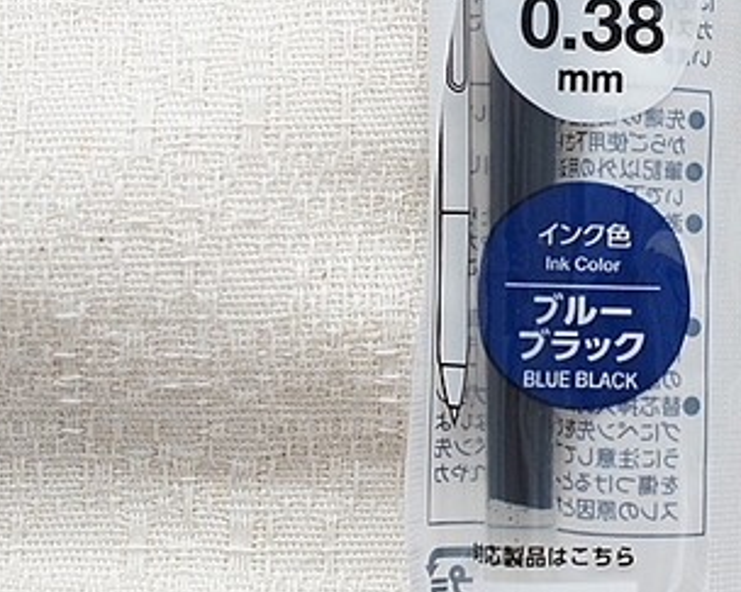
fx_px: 2434
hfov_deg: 17.1
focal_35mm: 111
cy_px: 167
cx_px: 665
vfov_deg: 13.8
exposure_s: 1/160
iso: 800
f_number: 4
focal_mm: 30
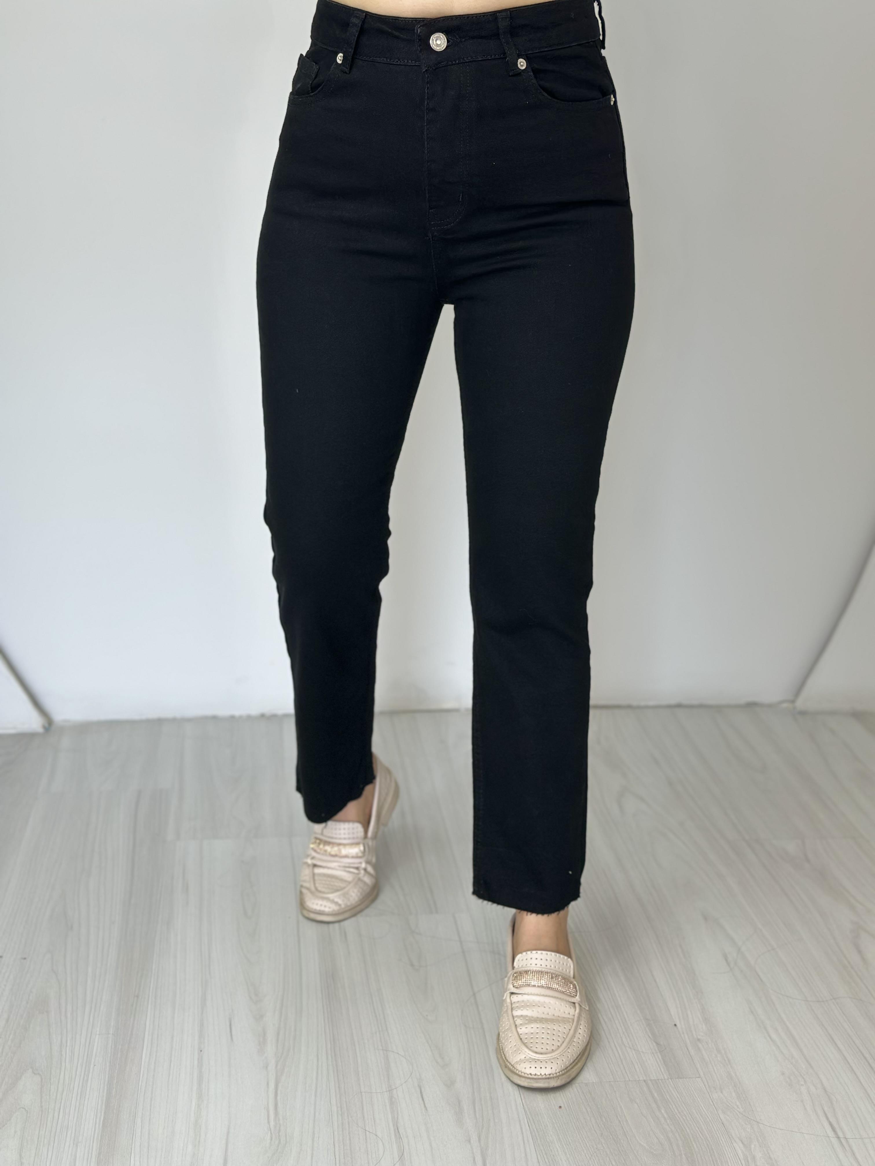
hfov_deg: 30.3
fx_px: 1618
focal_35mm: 48
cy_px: 583
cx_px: 438
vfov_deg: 39.7
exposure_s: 1/100
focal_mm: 6.86
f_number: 1.78
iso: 64
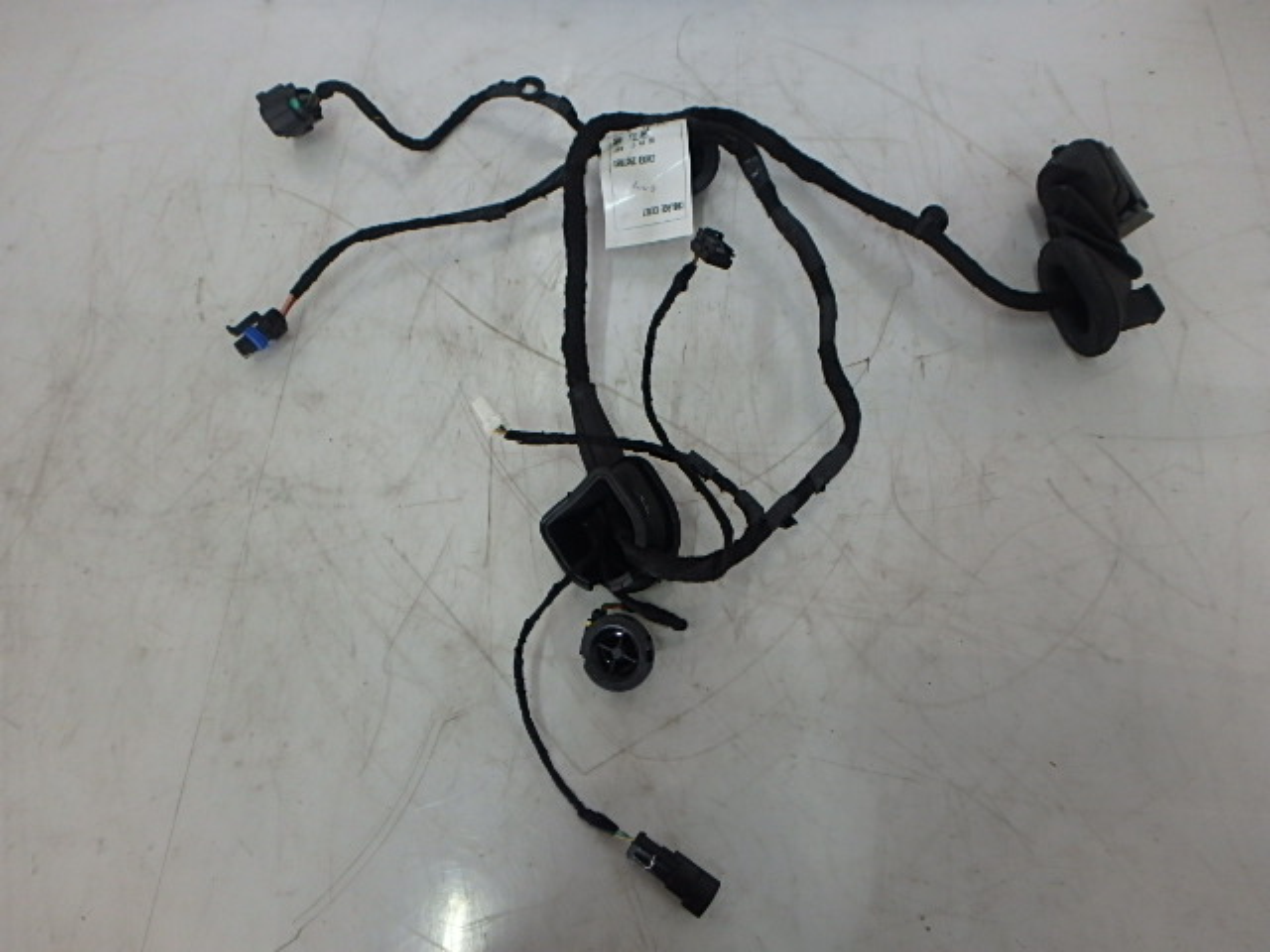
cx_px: 635
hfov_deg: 79.0
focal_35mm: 21
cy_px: 476
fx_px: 770
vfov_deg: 63.4
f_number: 3.5
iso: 200
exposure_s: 1/40
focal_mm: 3.7
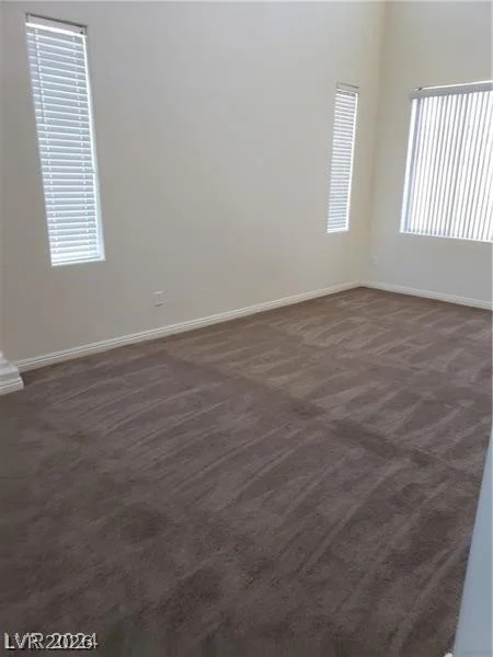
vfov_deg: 67.3
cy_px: 328
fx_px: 494
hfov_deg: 53.1
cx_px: 246
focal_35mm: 26
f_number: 2.4
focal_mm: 4.3
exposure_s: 1/60
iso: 320
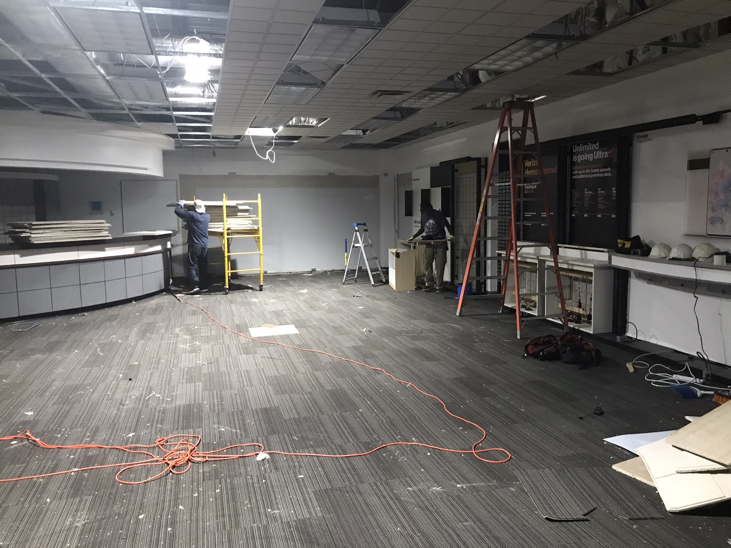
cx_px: 366
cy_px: 274
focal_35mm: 28
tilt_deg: -6.7
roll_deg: +0.2
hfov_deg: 63.4
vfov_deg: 49.7
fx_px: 591
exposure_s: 1/15
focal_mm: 3.99
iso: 100
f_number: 1.8
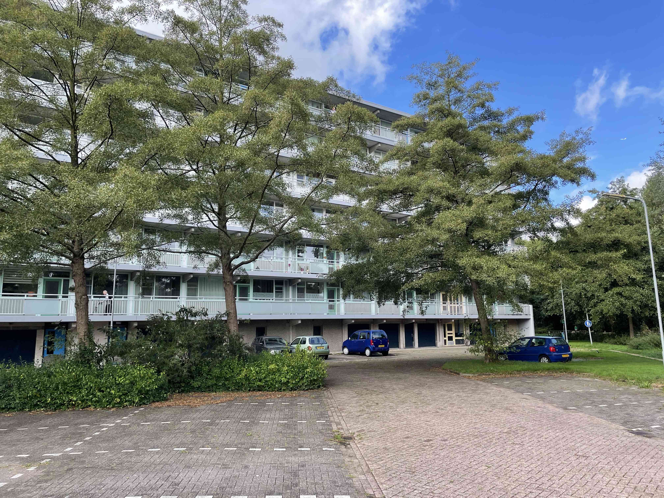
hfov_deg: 67.3
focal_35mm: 26
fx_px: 499
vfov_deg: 53.1
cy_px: 249
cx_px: 332
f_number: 1.6
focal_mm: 4.2
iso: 32
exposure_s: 1/725
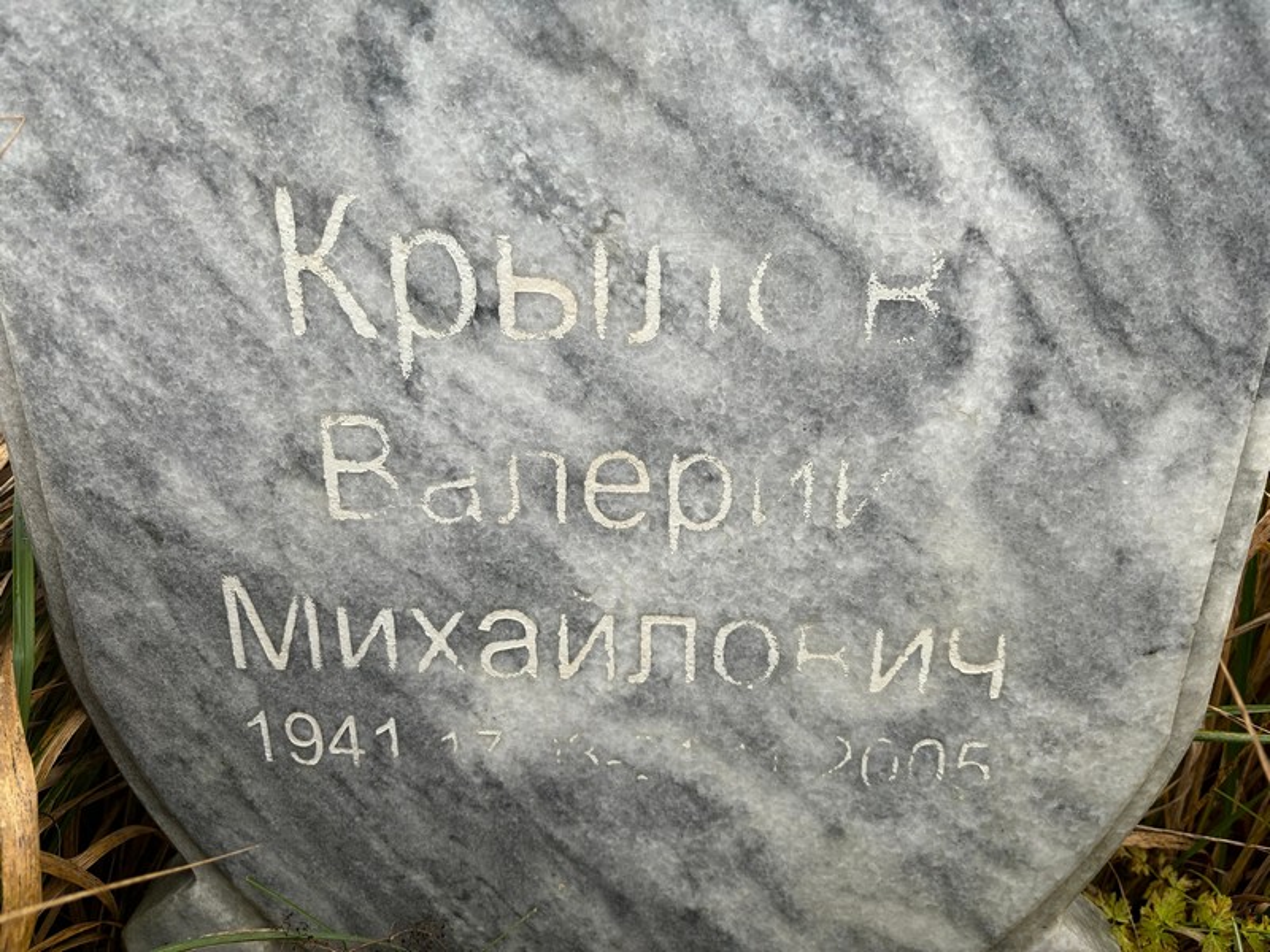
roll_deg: -0.1
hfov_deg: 67.3
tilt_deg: -22.6
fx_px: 954
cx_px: 635
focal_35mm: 26
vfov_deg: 53.1
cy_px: 476
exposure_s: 1/146
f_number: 1.6
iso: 40
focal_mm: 5.96
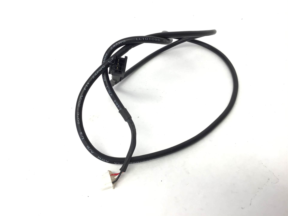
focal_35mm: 31
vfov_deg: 45.4
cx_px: 144
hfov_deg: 58.3
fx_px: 258
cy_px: 108
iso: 32
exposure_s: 1/50
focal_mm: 3.3
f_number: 2.4
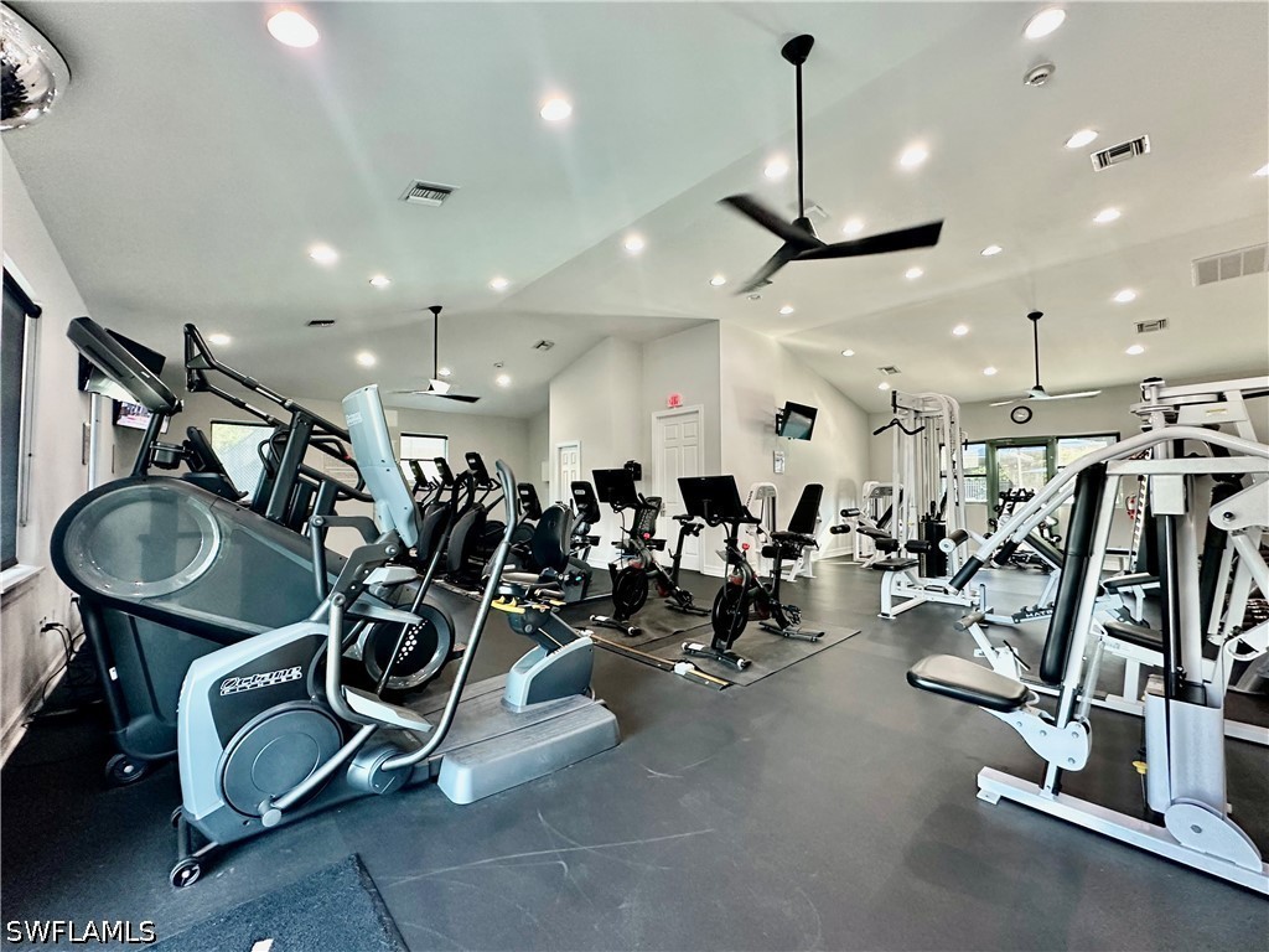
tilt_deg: +1.3
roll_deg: -0.1
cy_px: 476
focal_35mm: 14
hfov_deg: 102.1
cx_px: 634
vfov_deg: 85.7
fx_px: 513
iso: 250
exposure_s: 1/60
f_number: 2.2
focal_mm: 2.22
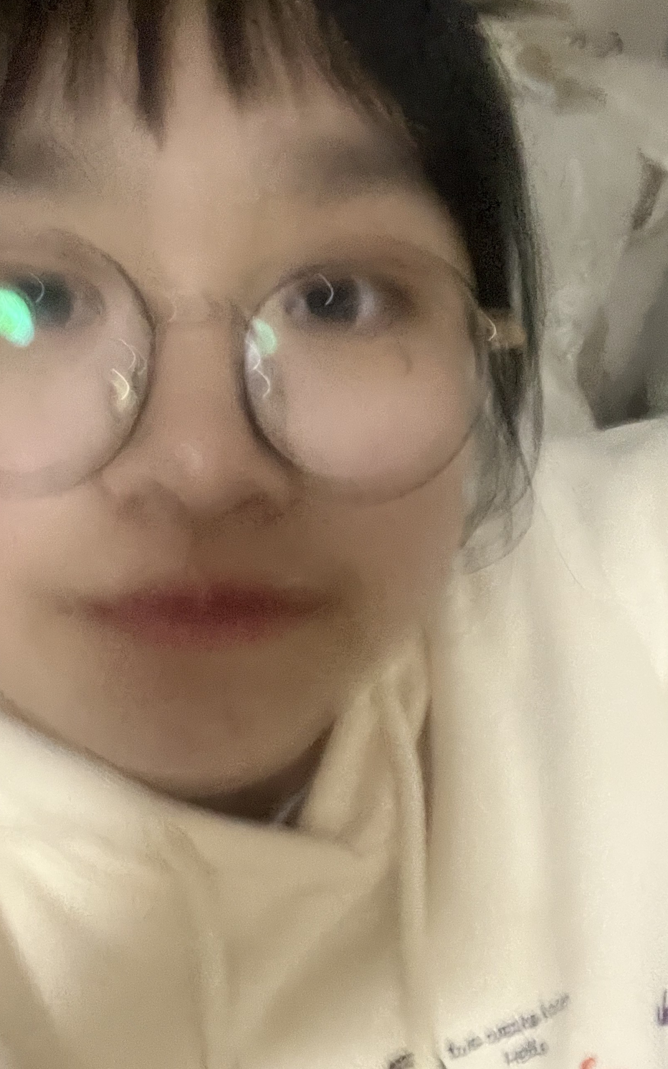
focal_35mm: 38
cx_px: 225
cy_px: 569
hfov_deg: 33.3
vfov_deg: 51.5
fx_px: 1107
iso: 1000
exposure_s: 1/17
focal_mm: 2.71
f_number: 2.2
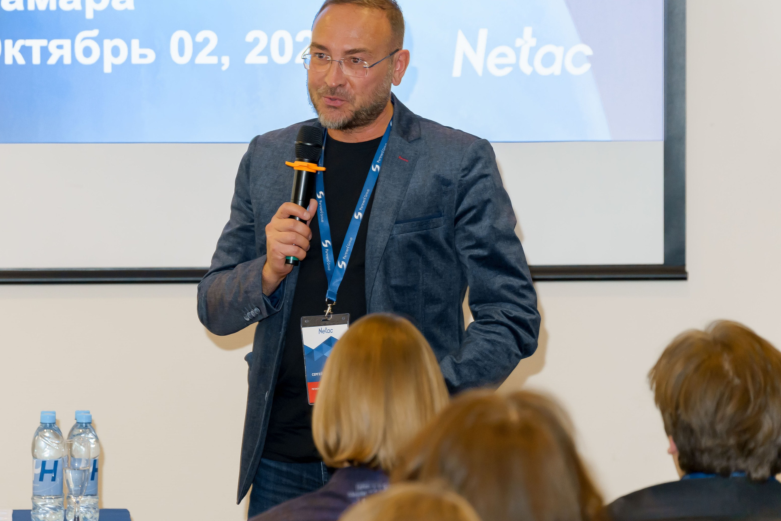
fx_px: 4317
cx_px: 274
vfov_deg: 6.9
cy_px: 177
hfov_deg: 10.3
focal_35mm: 199
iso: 1600
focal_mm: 150
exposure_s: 1/125
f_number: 4.5
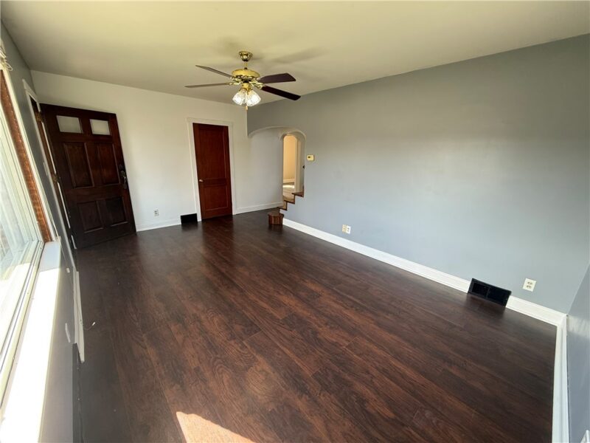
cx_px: 295
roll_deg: -1.7
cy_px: 222
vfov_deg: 85.7
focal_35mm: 14
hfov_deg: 102.1
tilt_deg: -15.6
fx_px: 239
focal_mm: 2.22
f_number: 2.2
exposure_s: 1/120
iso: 125
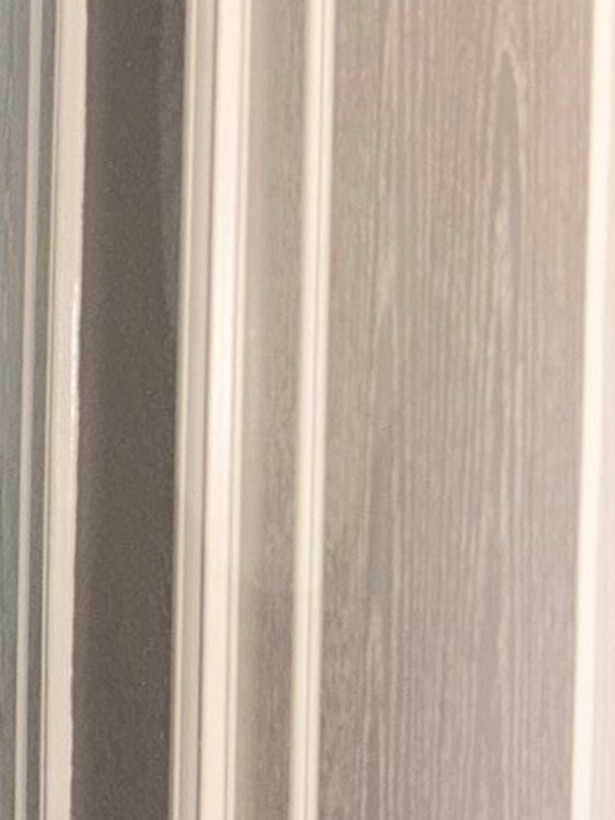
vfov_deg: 16.6
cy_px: 564
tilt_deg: -4.2
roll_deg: -1.1
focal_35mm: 118
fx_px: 2797
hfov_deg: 11.5
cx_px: -551
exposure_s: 1/15
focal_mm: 5.96
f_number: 1.6
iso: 40
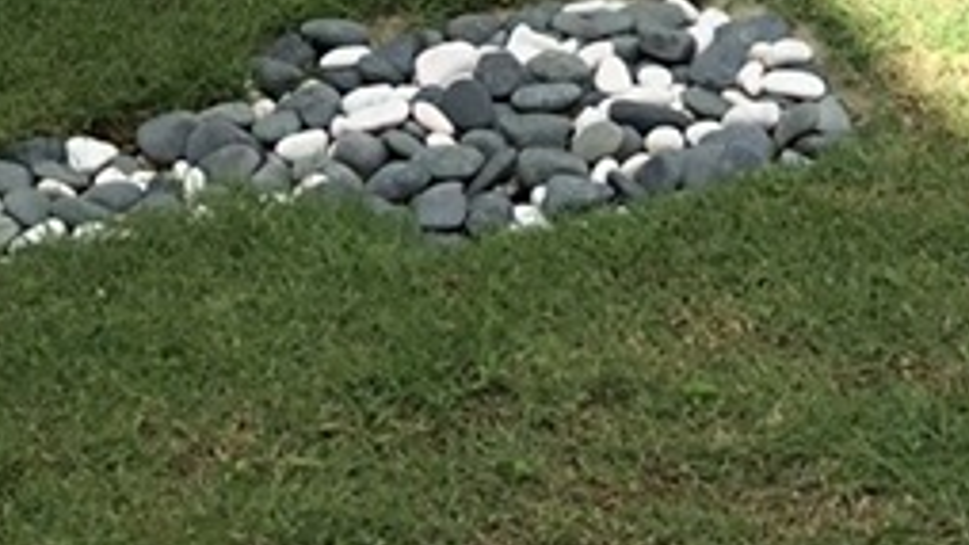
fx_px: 3701
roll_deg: +0.7
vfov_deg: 7.5
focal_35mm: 144
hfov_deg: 14.9
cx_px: 652
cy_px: -1037
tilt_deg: -8.3
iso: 20
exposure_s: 1/774
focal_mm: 4
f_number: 1.8
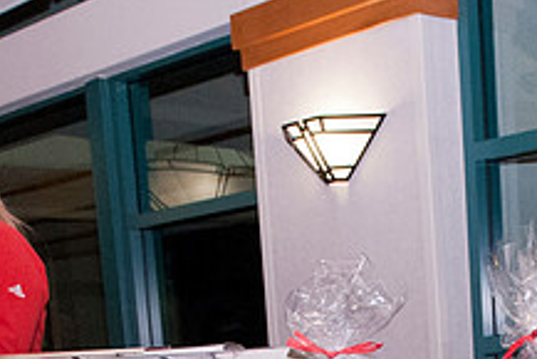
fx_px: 1224
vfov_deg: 15.5
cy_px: 522
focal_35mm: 82
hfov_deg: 24.5
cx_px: 384
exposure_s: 1/100
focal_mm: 17
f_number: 4.5
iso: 1250
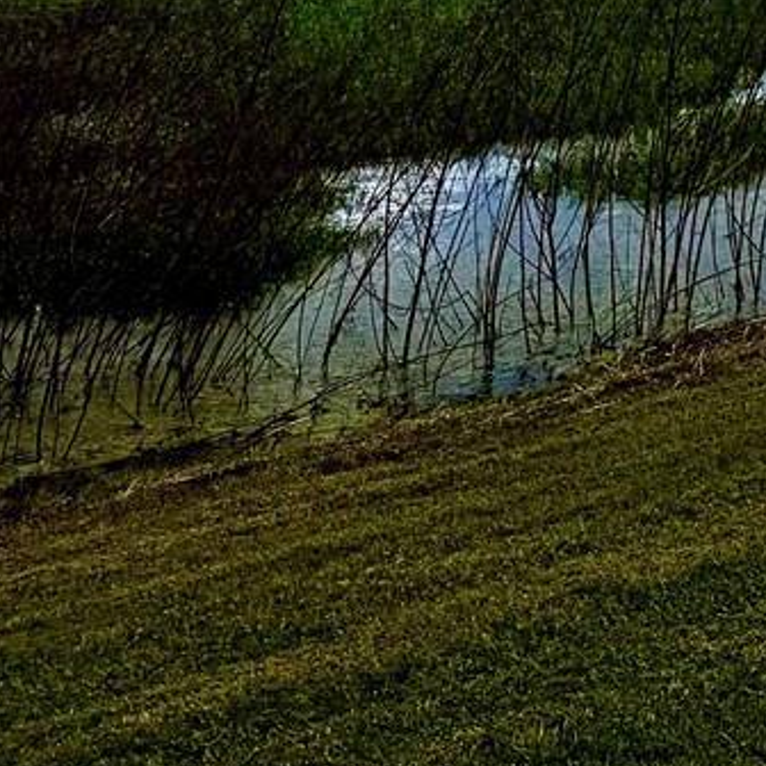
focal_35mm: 101
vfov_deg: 15.5
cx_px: 1733
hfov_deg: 13.5
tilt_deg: +2.8
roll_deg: -1.0
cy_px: -476
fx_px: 2529
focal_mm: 6.76
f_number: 1.78
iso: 80
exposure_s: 1/9091
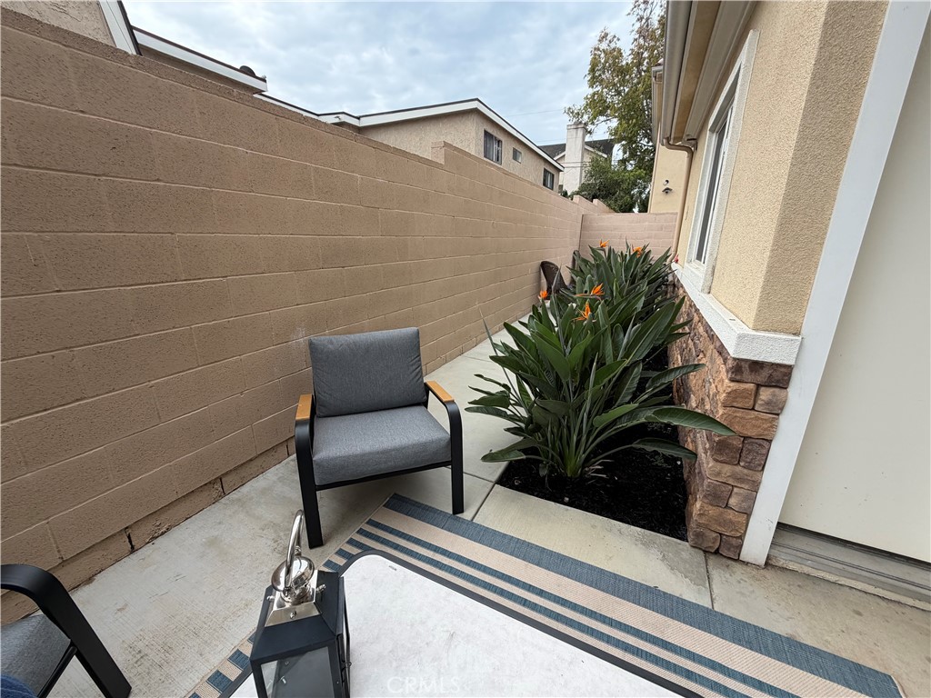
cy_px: 349
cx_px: 466
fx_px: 377
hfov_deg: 102.1
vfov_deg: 85.7
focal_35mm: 14
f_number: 2.2
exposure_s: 1/625
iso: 40
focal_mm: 2.22
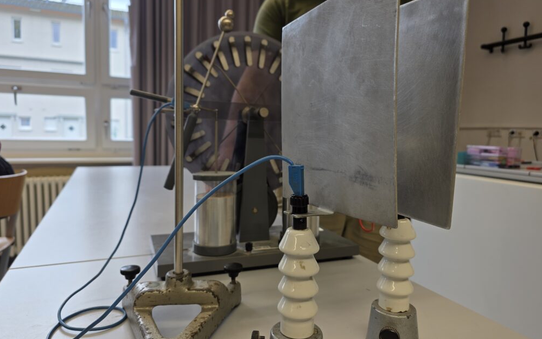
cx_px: 267
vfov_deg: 49.3
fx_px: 369
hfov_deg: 72.6
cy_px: 168
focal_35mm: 25
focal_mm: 6.3
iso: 32
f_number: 1.7
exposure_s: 1/100
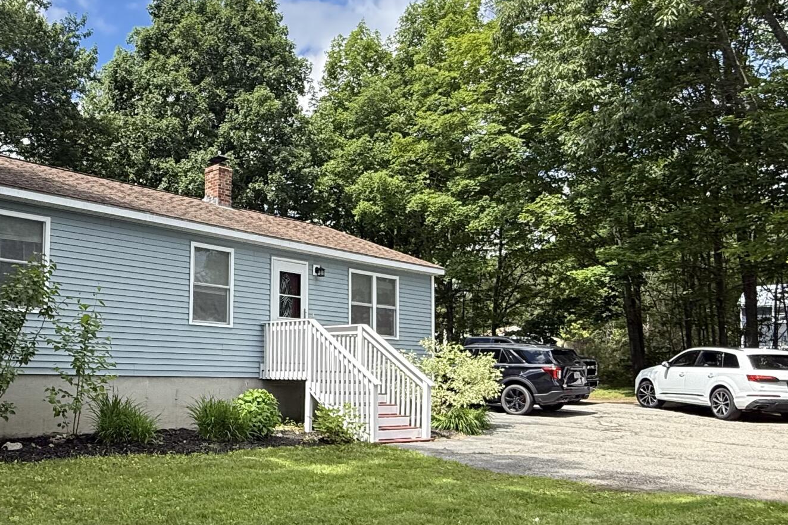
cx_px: 259
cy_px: 330
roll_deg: -0.1
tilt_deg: +5.1
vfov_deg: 39.7
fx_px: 722
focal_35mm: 33
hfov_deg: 56.0
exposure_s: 1/901
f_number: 2.2
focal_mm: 2.22
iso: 64
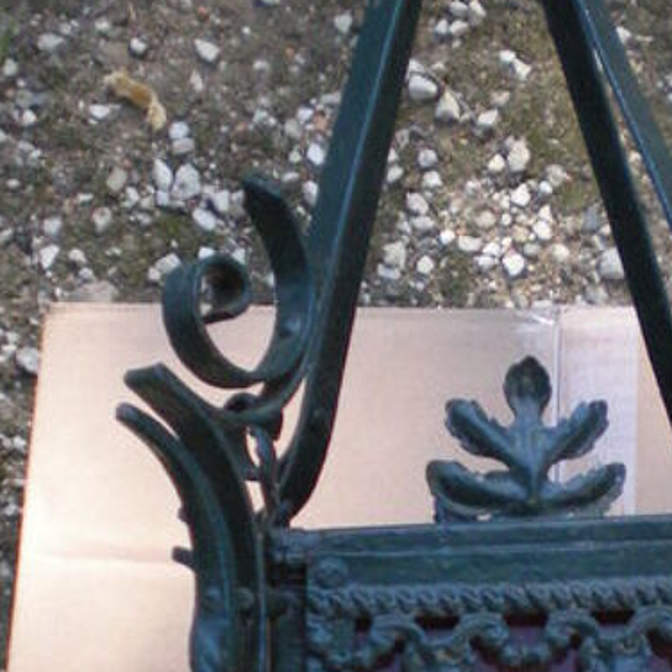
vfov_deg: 12.4
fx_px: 3031
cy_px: 741
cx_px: 602
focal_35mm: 138
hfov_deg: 12.6
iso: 200
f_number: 3.5
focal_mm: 7.4
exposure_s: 1/207
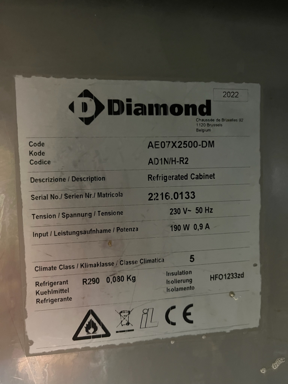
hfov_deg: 53.1
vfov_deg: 67.3
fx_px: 288
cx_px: 144
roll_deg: +1.4
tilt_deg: -4.3
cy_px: 192
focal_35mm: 26
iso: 640
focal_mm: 5.1
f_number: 1.6
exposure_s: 1/25
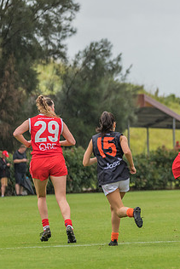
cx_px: 216
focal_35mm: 494
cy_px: 139
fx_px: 3701
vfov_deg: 4.2
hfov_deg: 2.8
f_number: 6.3
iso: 500
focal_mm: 240
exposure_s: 1/1250
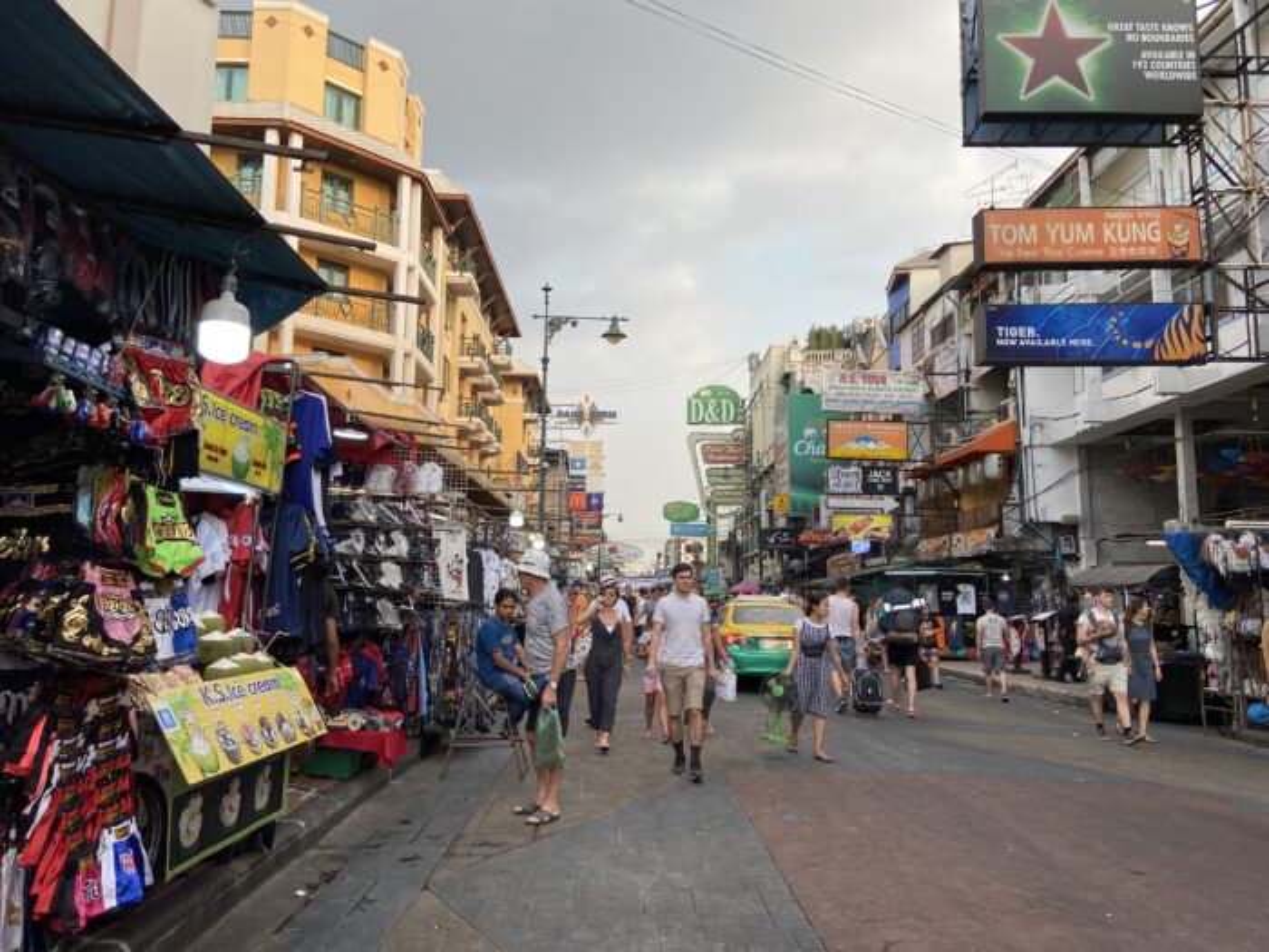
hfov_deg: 67.3
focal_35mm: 26
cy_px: 476
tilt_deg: +8.0
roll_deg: +0.6
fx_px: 953
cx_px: 634
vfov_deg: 53.1
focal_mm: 4.25
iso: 32
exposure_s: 1/539
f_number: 1.8
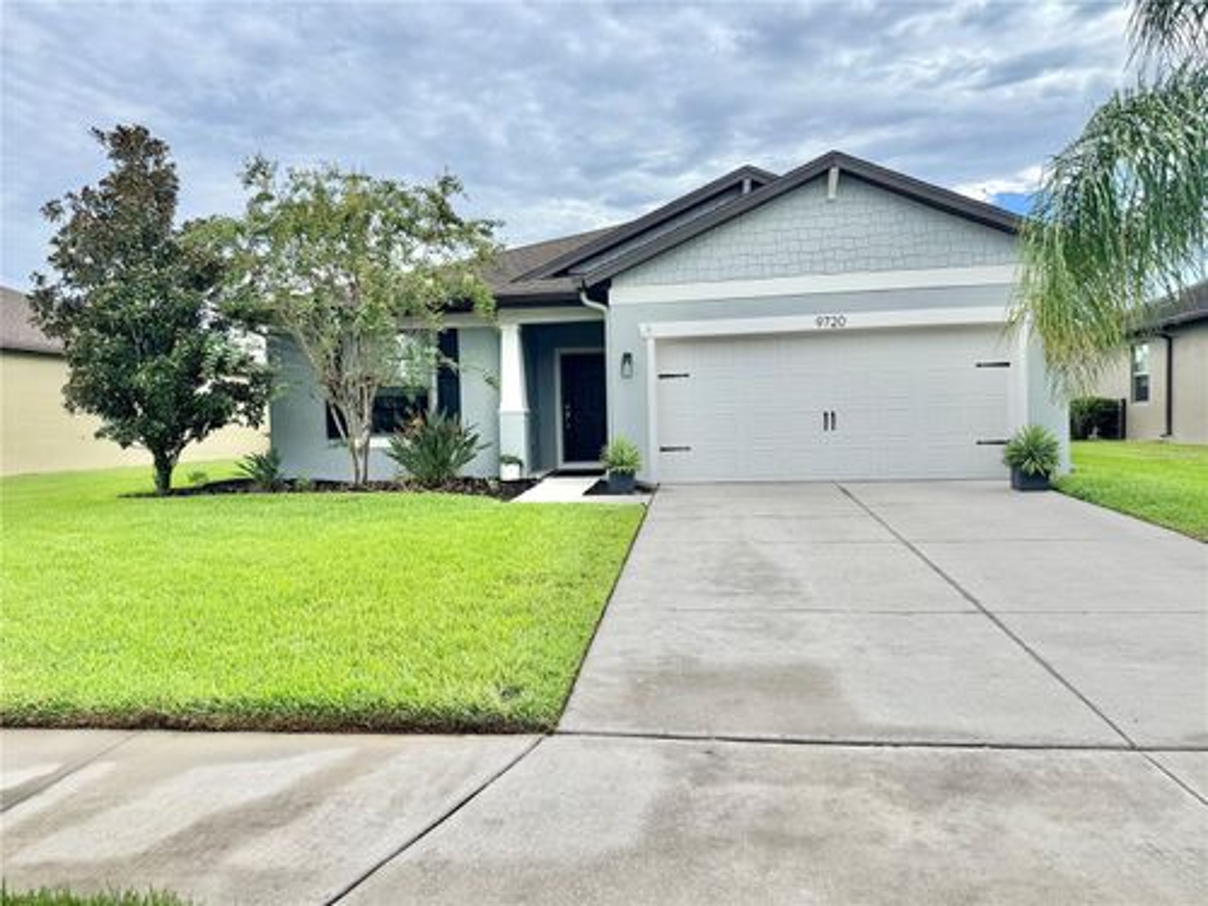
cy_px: 453
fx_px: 838
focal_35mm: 24
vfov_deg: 56.8
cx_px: 604
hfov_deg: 71.6
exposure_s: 1/3413
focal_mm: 6.76
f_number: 1.78
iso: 80
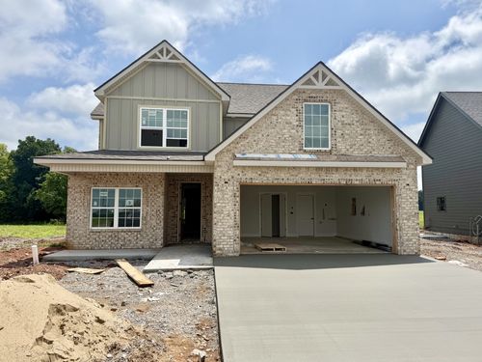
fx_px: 334
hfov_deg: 71.6
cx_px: 241
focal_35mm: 24
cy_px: 181
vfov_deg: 56.8
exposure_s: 1/9091
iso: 80
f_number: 1.78
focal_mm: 6.76
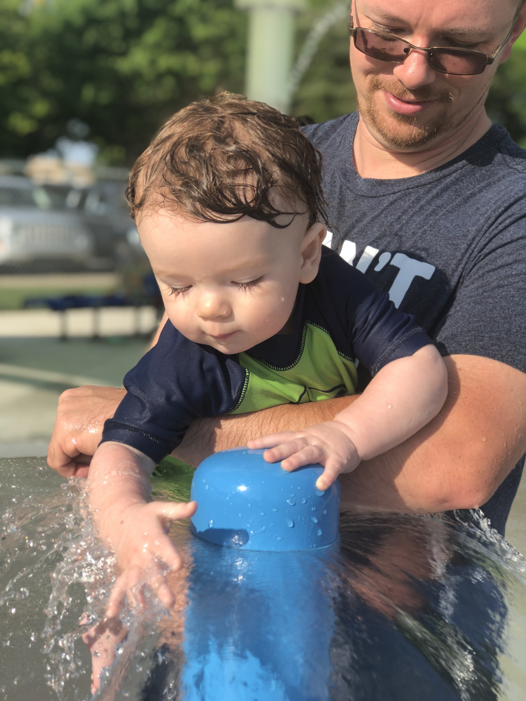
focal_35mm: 57
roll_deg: -2.9
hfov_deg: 25.7
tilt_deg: -7.0
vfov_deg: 33.8
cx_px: 263
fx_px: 1155
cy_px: 350
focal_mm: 6.6
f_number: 2.8
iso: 20
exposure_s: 1/500
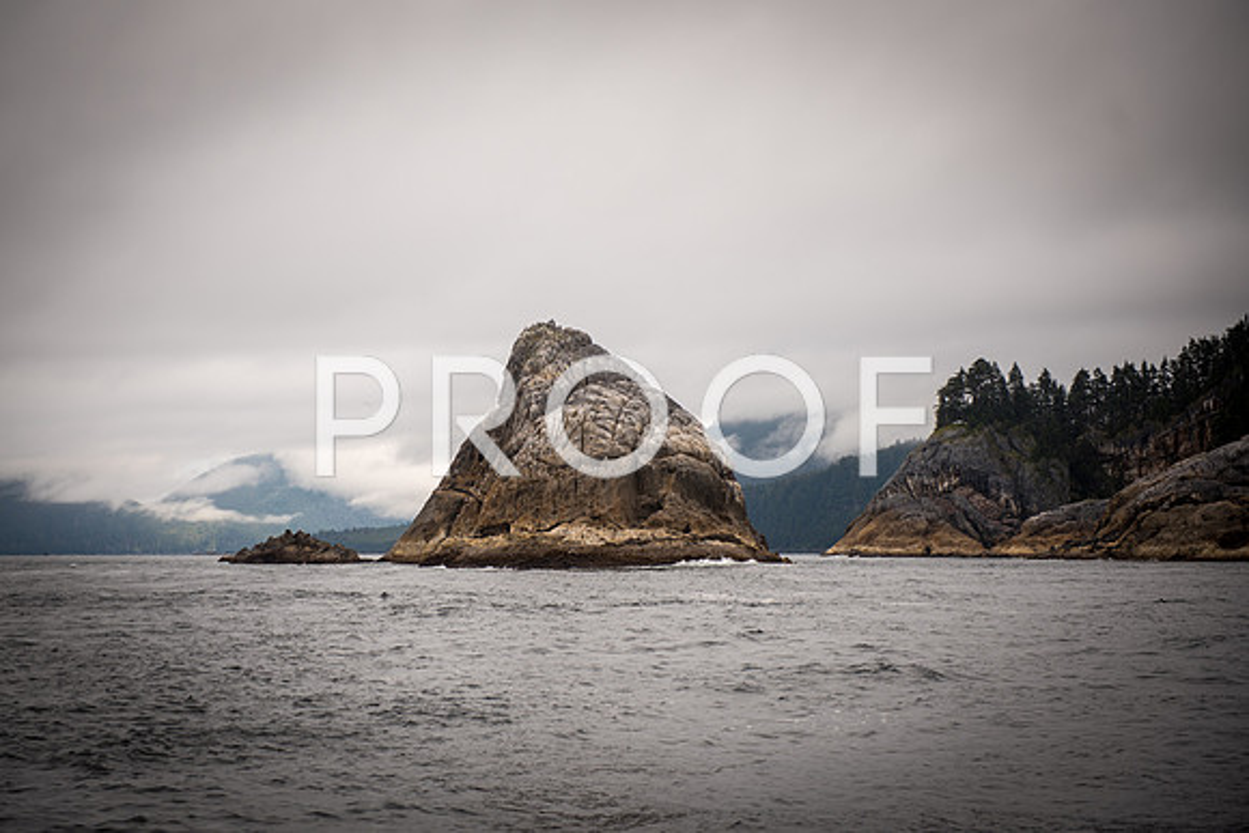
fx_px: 2648
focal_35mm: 76
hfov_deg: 26.5
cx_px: 568
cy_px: 425
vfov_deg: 17.9
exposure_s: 1/1000
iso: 100
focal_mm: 70
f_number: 2.8
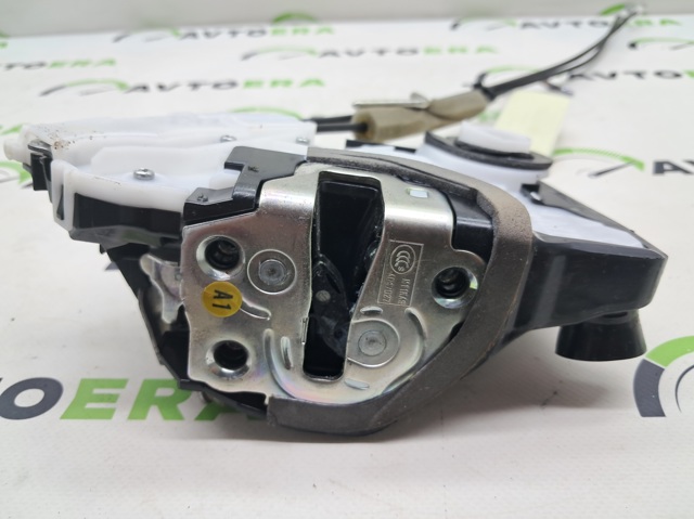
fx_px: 541
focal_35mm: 27
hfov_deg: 65.4
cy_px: 260
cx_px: 347
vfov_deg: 51.3
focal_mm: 4
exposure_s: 1/50
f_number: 1.8
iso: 50
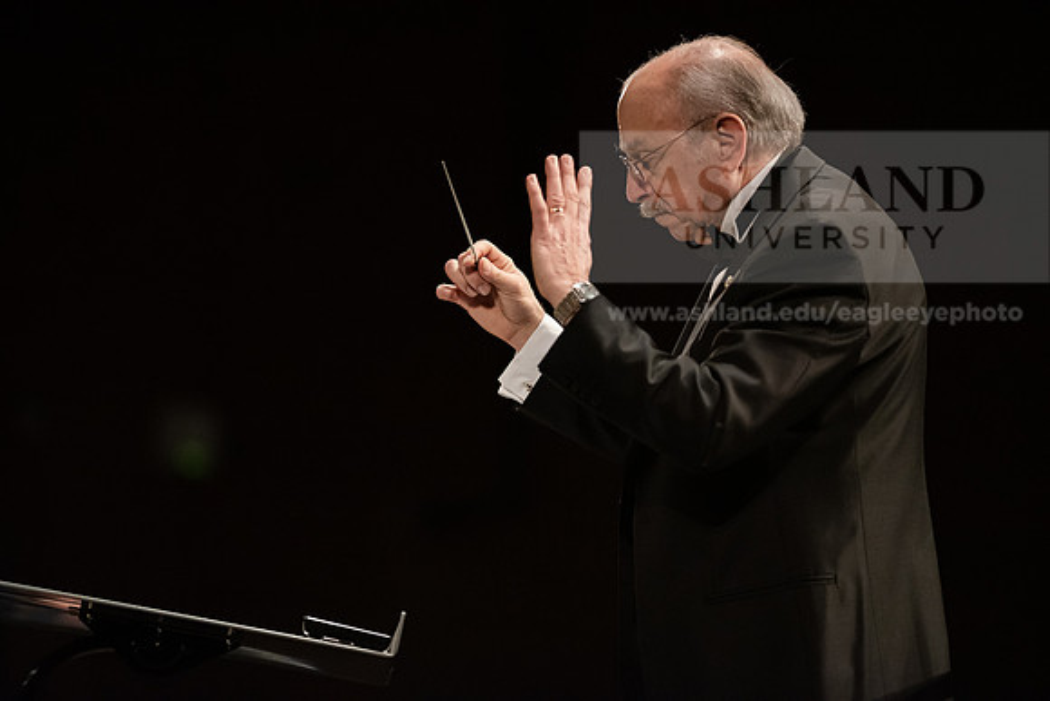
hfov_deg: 6.9
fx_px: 8752
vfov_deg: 4.6
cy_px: 350
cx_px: 525
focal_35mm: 300
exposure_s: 1/250
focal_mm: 300
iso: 4000
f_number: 2.8
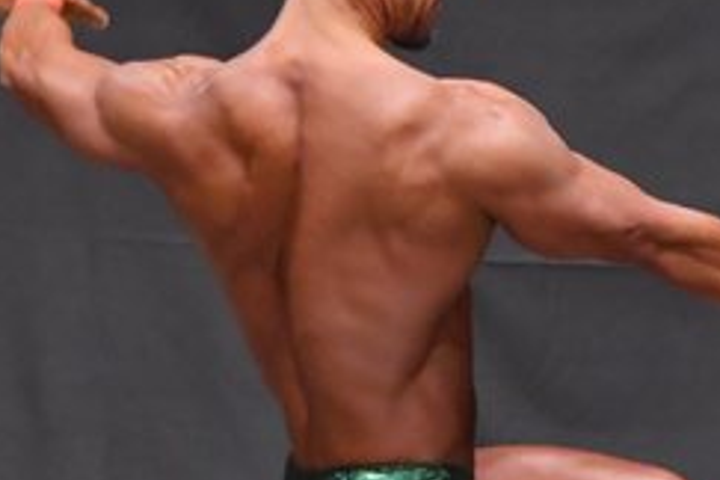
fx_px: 15299
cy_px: 296
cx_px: 508
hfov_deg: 2.7
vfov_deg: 1.8
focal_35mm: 765
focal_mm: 160
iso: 6400
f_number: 5.6
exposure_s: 1/400
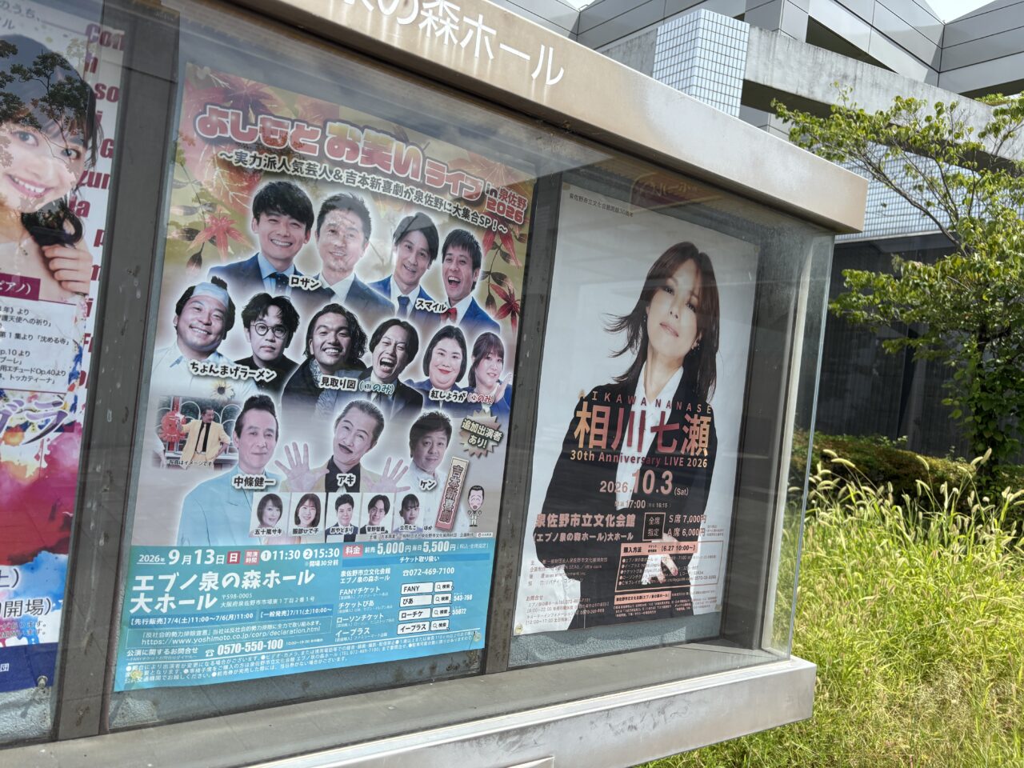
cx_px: 512
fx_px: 769
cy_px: 384
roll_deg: -6.2
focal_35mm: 26
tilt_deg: -0.5
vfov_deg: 53.1
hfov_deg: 67.3
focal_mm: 5.96
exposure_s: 1/2242
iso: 50
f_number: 1.6
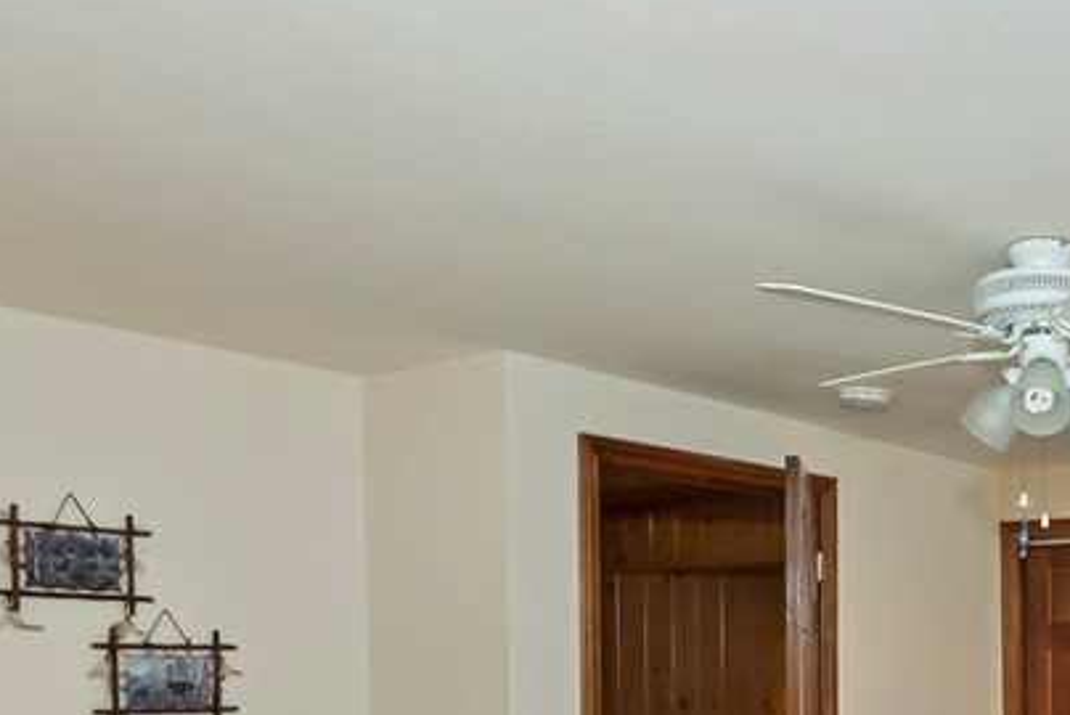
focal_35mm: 38
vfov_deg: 33.1
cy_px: 661
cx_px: 1136
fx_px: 1130
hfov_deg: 41.8
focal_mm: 10
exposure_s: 1/30
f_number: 8
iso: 360
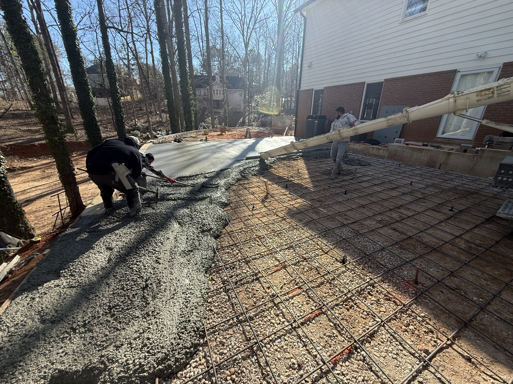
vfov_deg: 85.7
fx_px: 207
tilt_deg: -21.2
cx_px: 256
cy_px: 192
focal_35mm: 14
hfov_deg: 102.1
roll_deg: -1.7
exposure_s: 1/841
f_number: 2.2
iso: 64
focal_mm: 2.22
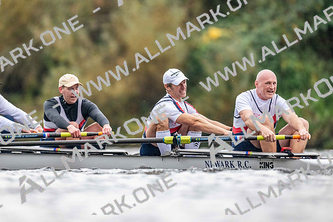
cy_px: 102
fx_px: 6325
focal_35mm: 684
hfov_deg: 3.0
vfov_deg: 2.0
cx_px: 152
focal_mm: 600
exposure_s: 1/2500
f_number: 4
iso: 4500
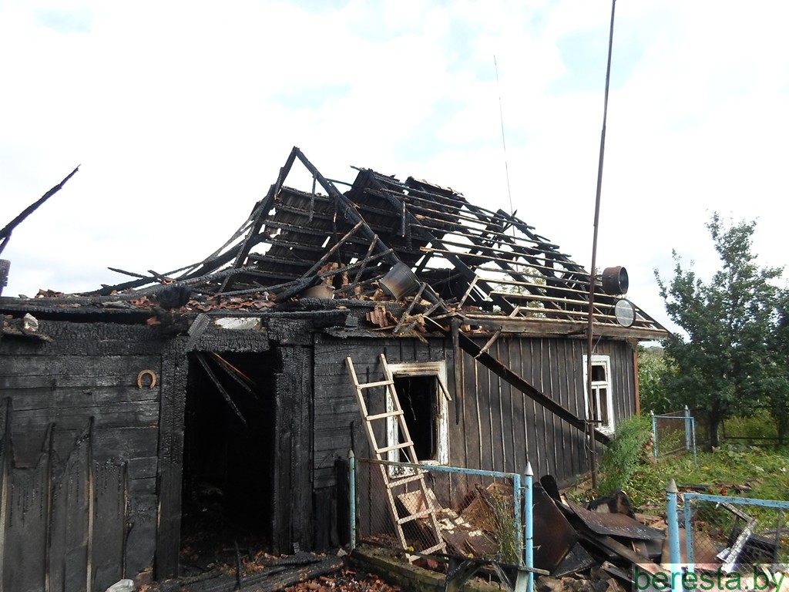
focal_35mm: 25
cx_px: 394
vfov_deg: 54.9
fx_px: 570
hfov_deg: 69.4
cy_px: 296
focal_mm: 4.5
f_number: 2.5
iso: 80
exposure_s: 1/500
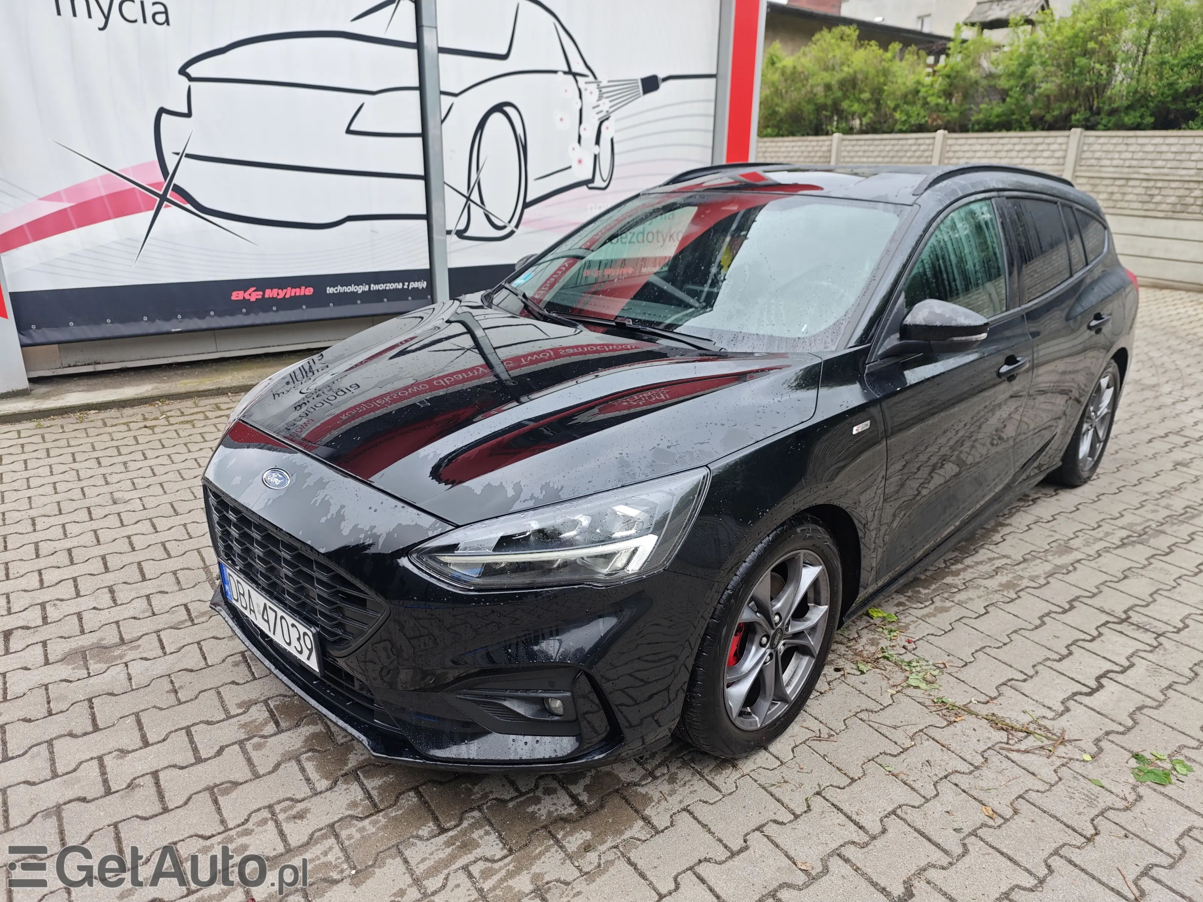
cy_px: 451
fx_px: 799
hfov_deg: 73.9
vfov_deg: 58.9
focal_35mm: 23
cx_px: 602
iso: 50
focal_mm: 8.72
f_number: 2
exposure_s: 1/177
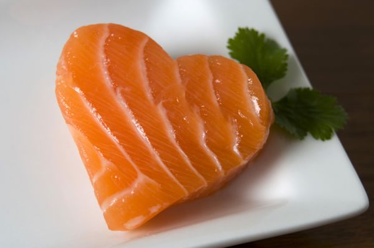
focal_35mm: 202
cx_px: 187
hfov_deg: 10.2
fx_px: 2100
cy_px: 124
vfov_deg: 6.8
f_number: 8
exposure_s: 1/60
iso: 250
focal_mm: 135
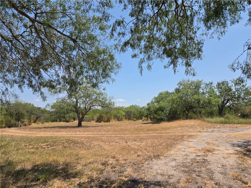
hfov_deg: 73.9
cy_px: 94
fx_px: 167
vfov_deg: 58.9
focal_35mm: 23
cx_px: 126
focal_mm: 5.4
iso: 25
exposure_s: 1/2027
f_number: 1.8
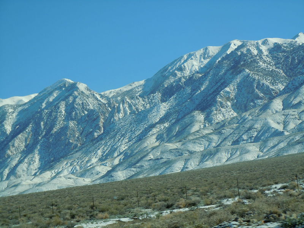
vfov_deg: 11.1
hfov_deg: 14.8
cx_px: 152
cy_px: 114
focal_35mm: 133
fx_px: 1168
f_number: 4.6
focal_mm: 24
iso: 100
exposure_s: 1/800
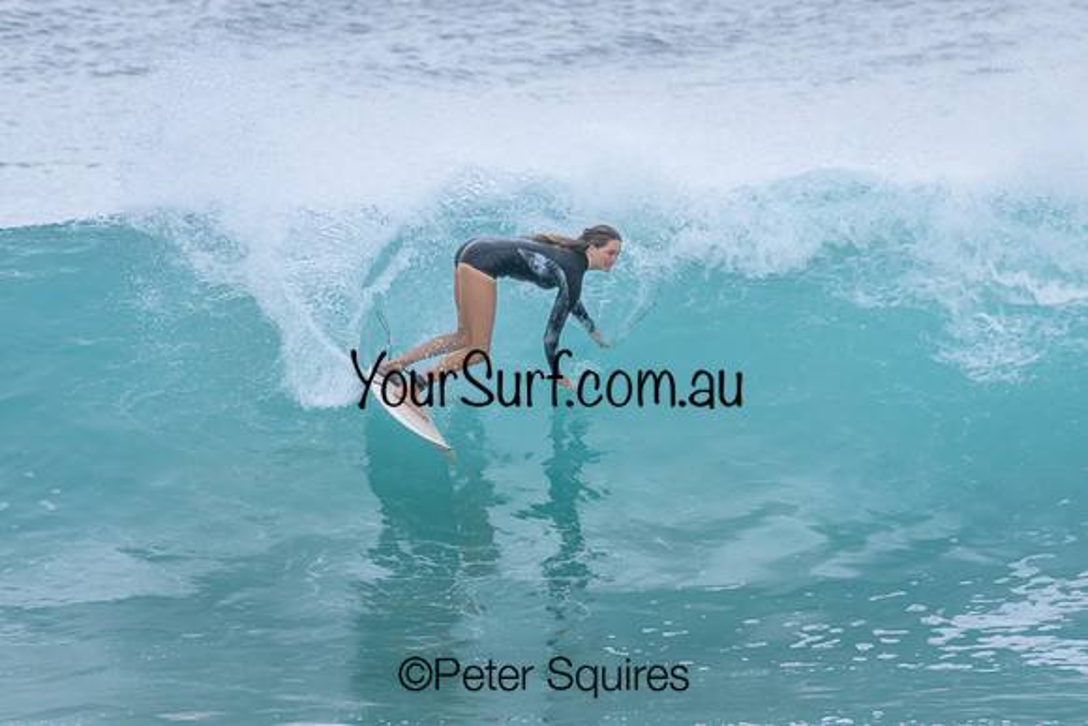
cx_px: 544
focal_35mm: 1000
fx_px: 30228
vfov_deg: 1.4
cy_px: 363
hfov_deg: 2.1
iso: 2800
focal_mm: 1000
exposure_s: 1/2000
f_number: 11
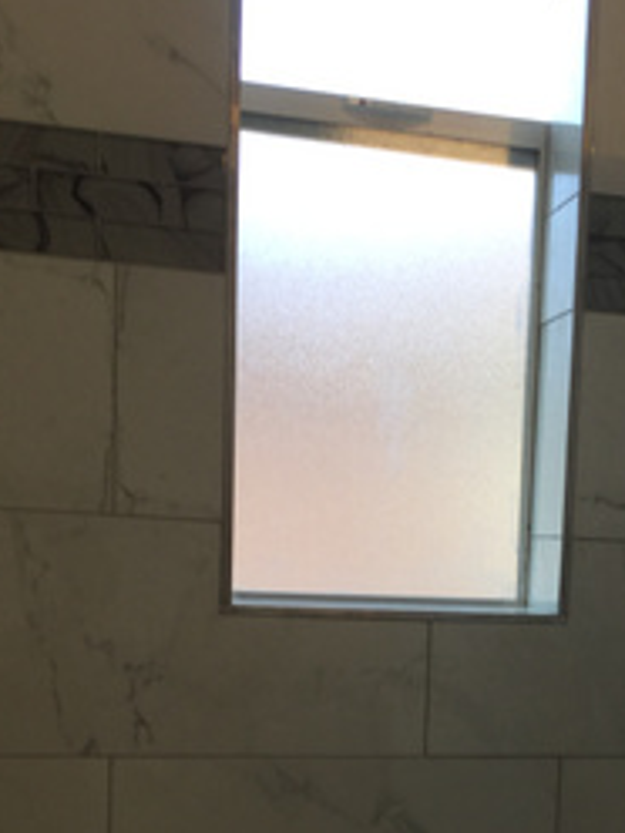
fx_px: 1444
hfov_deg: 24.0
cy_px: 712
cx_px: 501
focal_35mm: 60
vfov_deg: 31.0
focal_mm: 3.3
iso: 25
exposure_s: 1/40
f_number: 2.4
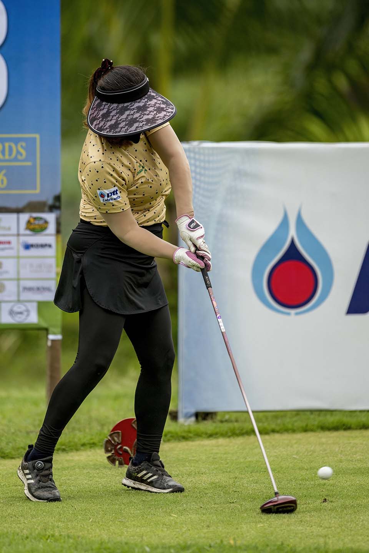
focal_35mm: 400
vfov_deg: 5.2
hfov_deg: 3.4
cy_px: 276
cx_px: 184
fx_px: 6150
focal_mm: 400
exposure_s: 1/4000
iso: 640
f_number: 3.5
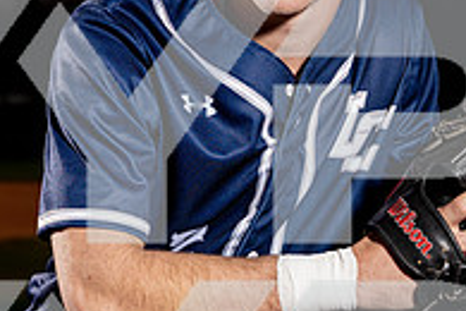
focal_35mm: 143
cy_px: 118
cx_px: 227
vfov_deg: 9.6
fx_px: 1851
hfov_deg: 14.3
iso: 400
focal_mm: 48
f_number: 4
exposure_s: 1/250
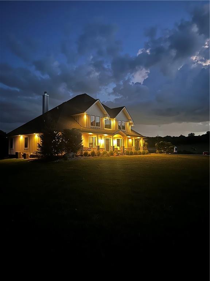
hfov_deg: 56.8
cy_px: 140
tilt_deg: +3.4
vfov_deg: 71.6
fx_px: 194
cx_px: 105
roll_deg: -0.6
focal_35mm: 24
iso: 1600
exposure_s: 1/9
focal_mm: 6.86
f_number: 1.78
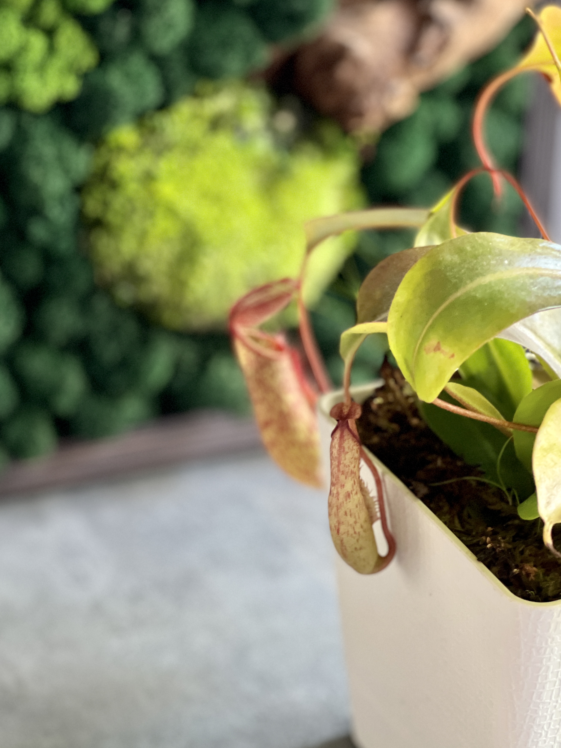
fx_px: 1923
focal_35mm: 89
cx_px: 314
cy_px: 413
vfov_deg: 22.0
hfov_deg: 16.6
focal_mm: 9
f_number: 2.8
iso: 320
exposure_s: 1/40
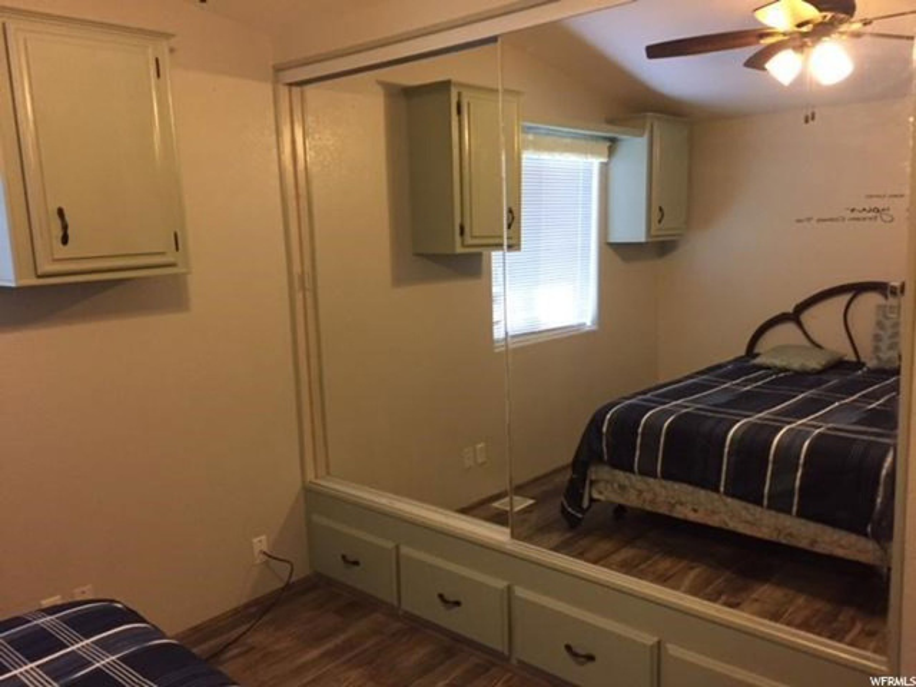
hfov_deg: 61.7
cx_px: 458
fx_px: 767
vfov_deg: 48.2
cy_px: 344
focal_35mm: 29
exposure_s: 1/15
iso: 250
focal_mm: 4.15
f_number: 2.2
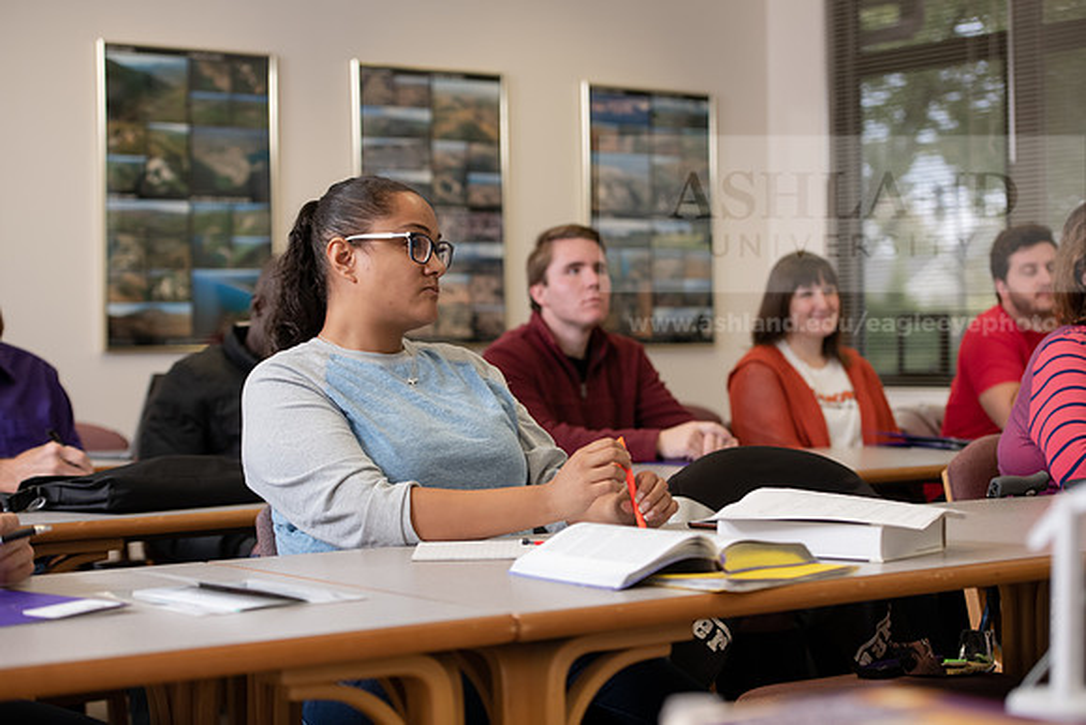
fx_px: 2112
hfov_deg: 28.8
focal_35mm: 70
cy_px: 362
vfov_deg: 19.5
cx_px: 543
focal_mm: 70
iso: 800
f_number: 3.5
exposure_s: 1/200
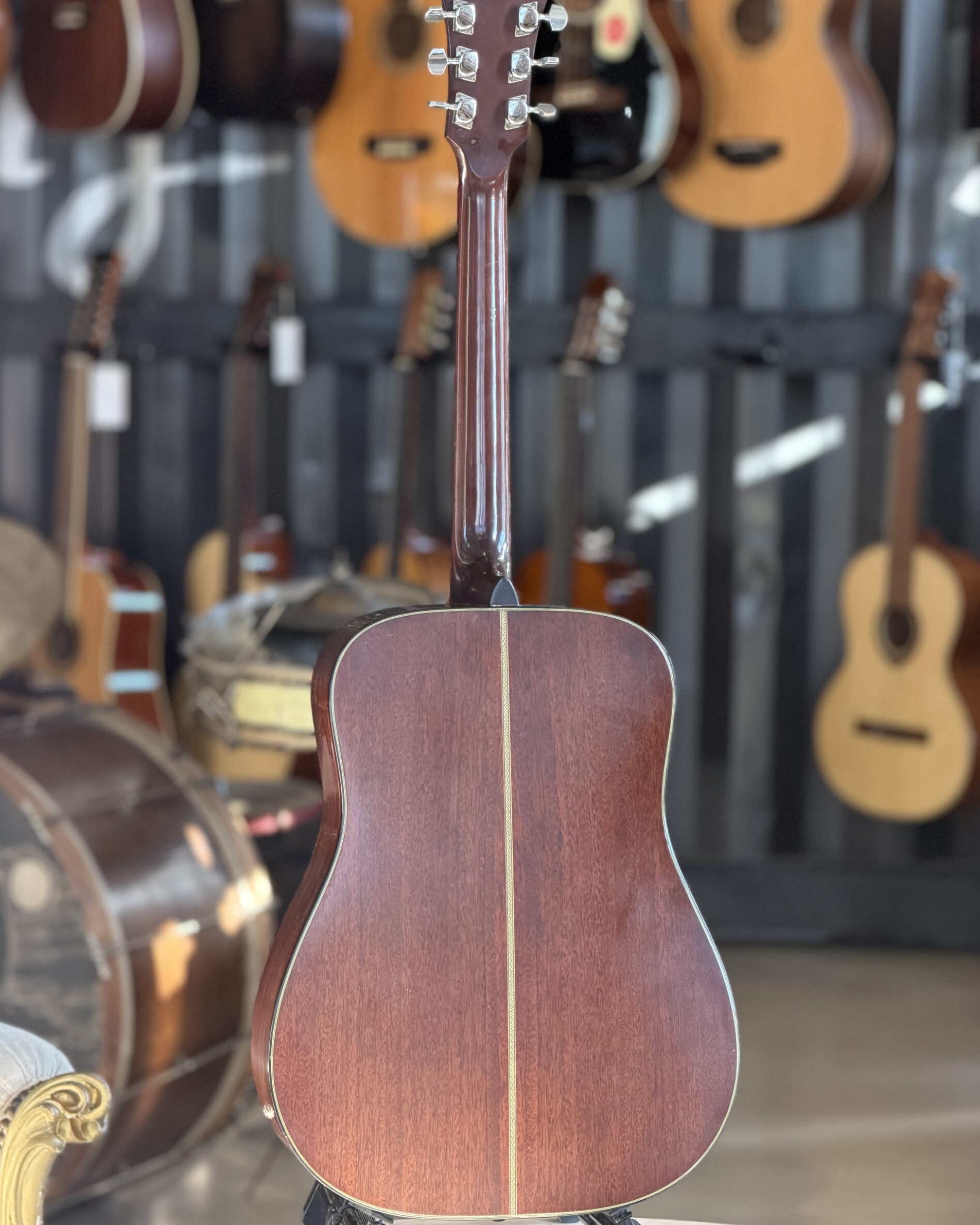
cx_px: 487
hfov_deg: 14.7
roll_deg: -1.7
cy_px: 593
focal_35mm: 105
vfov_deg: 18.3
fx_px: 3807
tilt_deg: -6.1
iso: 400
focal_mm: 16.89
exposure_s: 1/109
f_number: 2.8
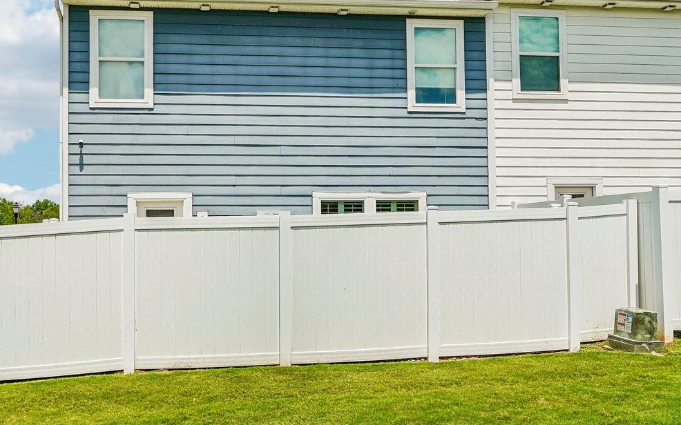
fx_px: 678
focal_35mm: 37
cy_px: 231
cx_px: 257
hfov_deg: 52.8
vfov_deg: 34.8
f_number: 8
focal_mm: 11.5
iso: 100
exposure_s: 1/200
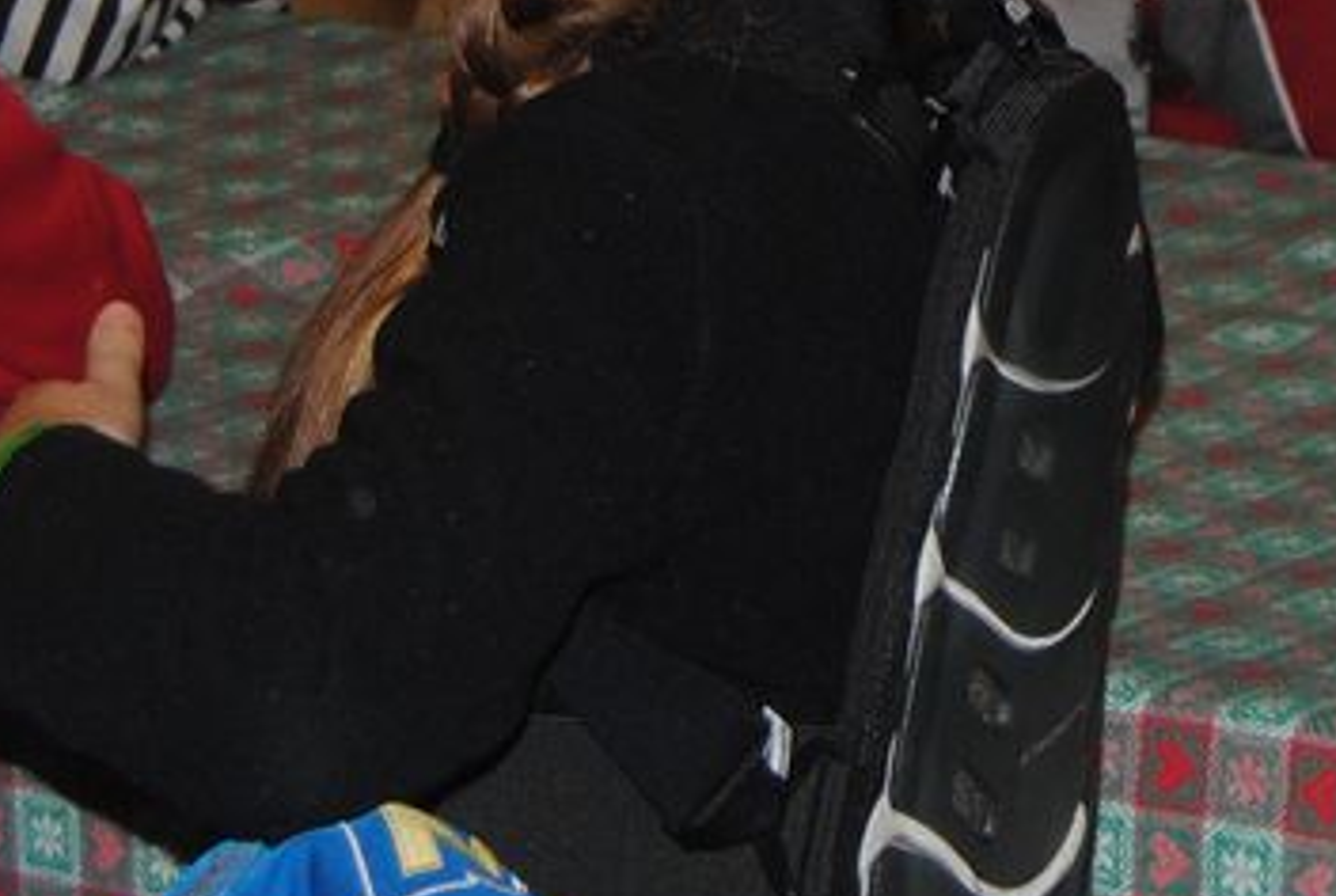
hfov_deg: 9.4
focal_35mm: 218
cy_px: -416
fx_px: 8104
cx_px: 1378
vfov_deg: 6.3
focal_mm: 32
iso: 200
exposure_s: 1/60
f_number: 4.5
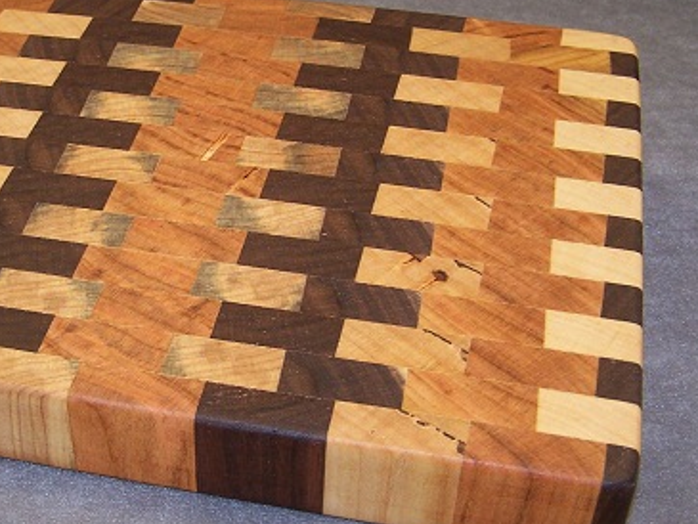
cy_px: 265
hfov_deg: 28.7
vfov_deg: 21.9
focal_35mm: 67
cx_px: 205
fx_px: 1351
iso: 80
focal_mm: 6.3
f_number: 2.8
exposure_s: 1/30
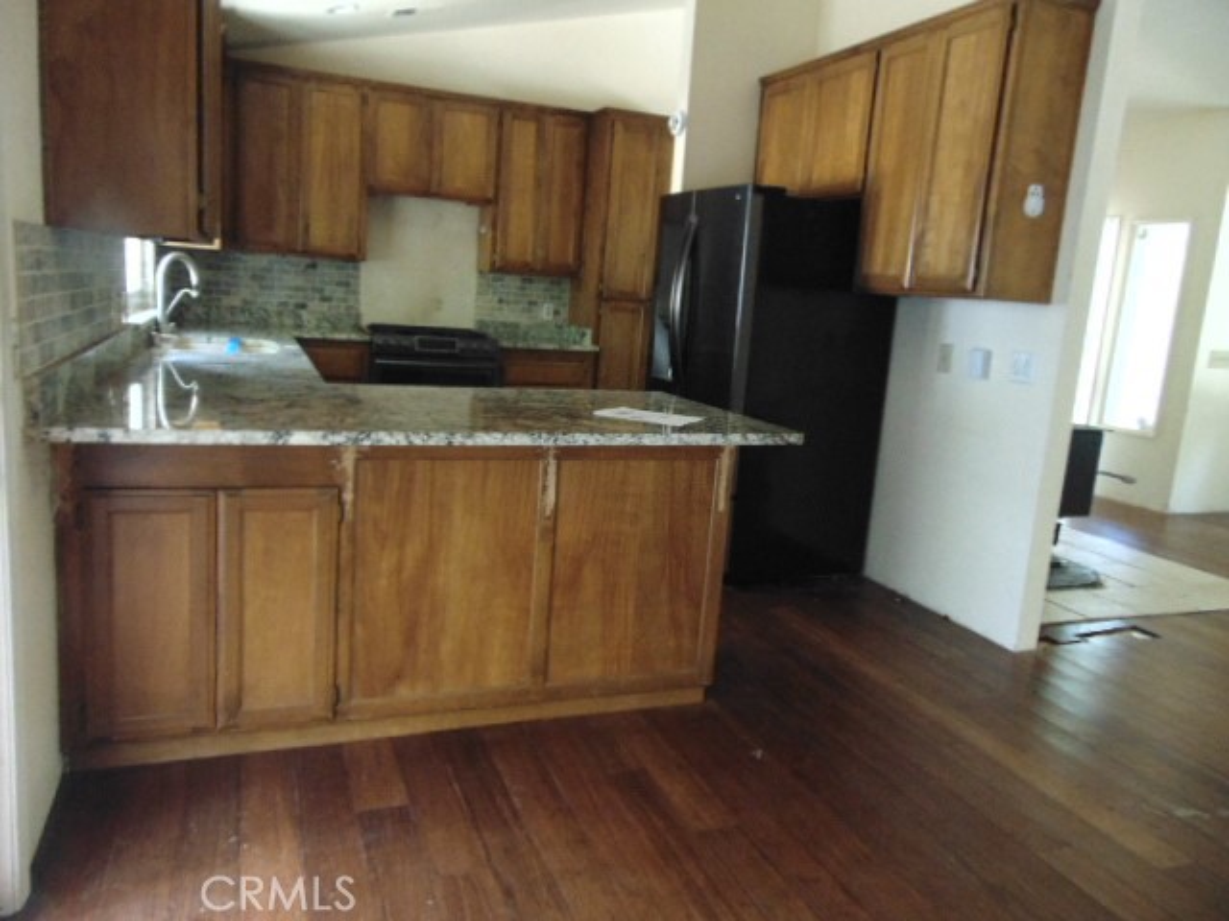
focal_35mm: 25
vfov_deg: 54.9
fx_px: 888
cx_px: 614
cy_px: 460
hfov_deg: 69.4
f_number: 3
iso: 400
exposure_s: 1/13
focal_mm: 4.5
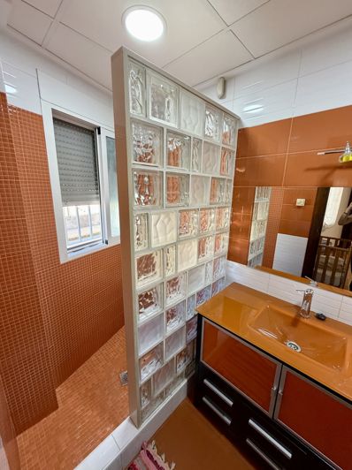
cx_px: 176
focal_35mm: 14
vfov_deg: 102.1
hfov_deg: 85.6
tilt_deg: -15.0
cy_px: 235
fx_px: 190
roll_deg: -2.0
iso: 320
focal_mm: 2.22
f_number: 2.2
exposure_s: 1/121
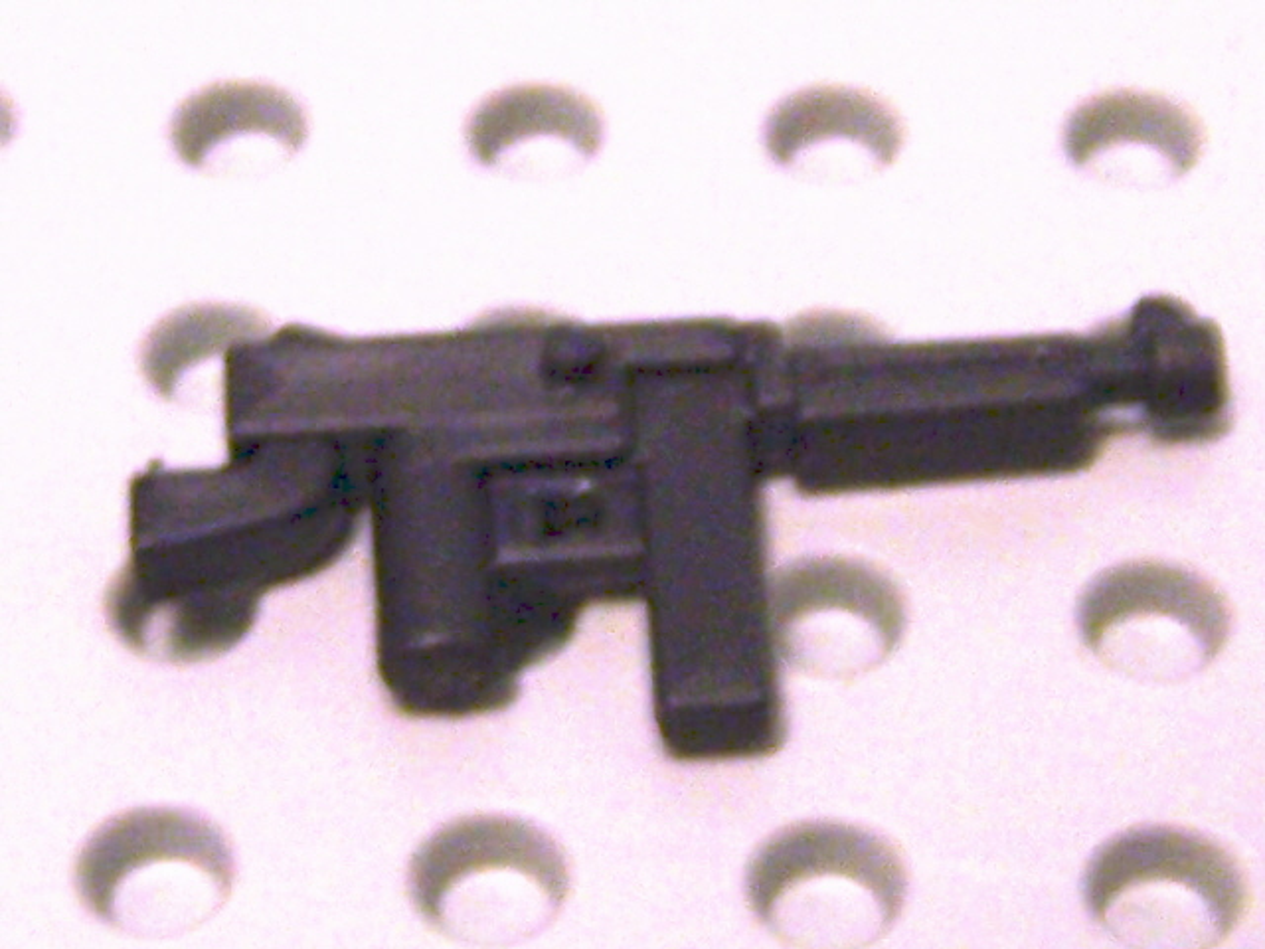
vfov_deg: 37.7
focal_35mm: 38
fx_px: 1389
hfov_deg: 49.0
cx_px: 632
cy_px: 474
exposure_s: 1/8
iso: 140
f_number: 2.8
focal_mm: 6.3
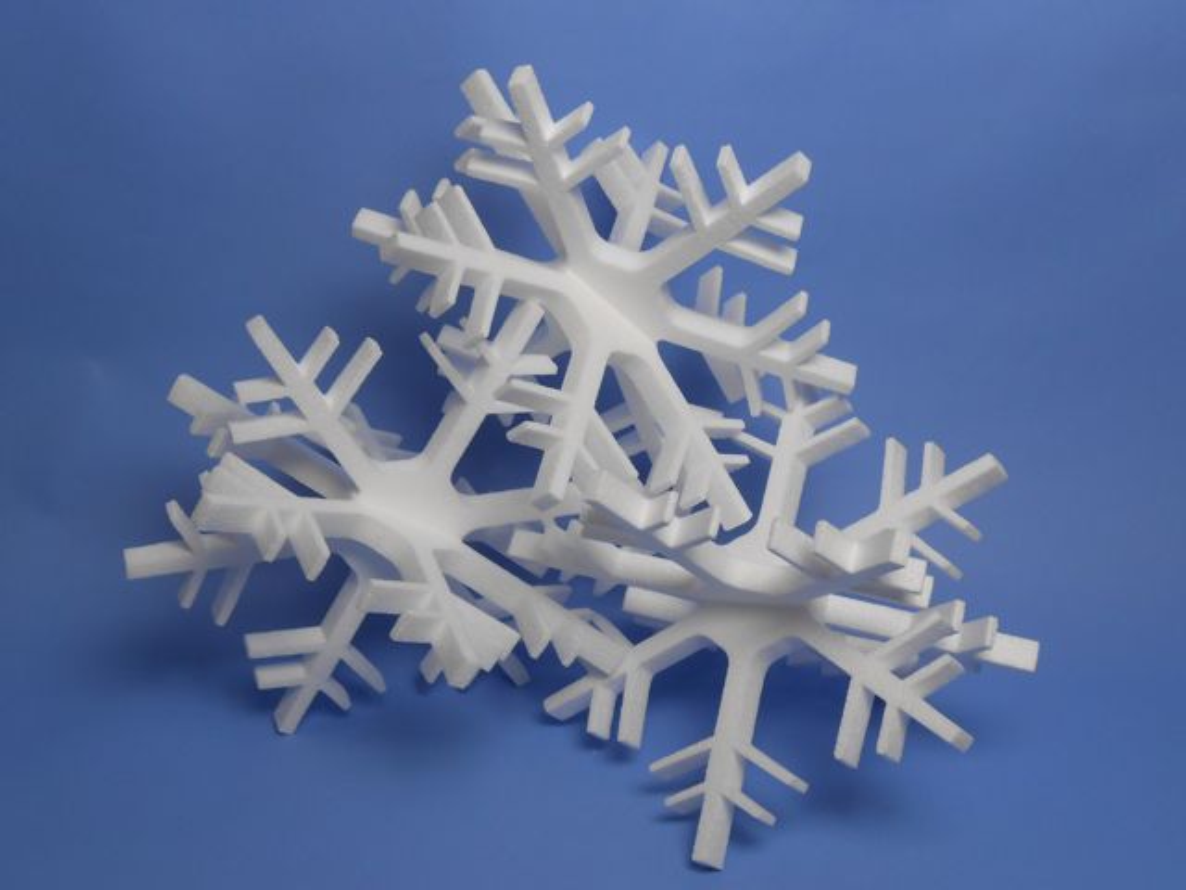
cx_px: 593
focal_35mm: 38
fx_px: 1302
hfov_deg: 49.0
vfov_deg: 37.7
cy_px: 445
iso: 125
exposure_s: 1/30
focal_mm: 6.8
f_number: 4.2
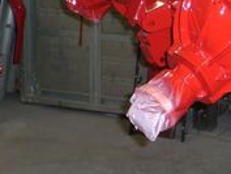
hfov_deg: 21.9
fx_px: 574
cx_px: 235
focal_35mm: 86
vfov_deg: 17.1
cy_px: 35
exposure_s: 1/60
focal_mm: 6.3
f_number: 3.1
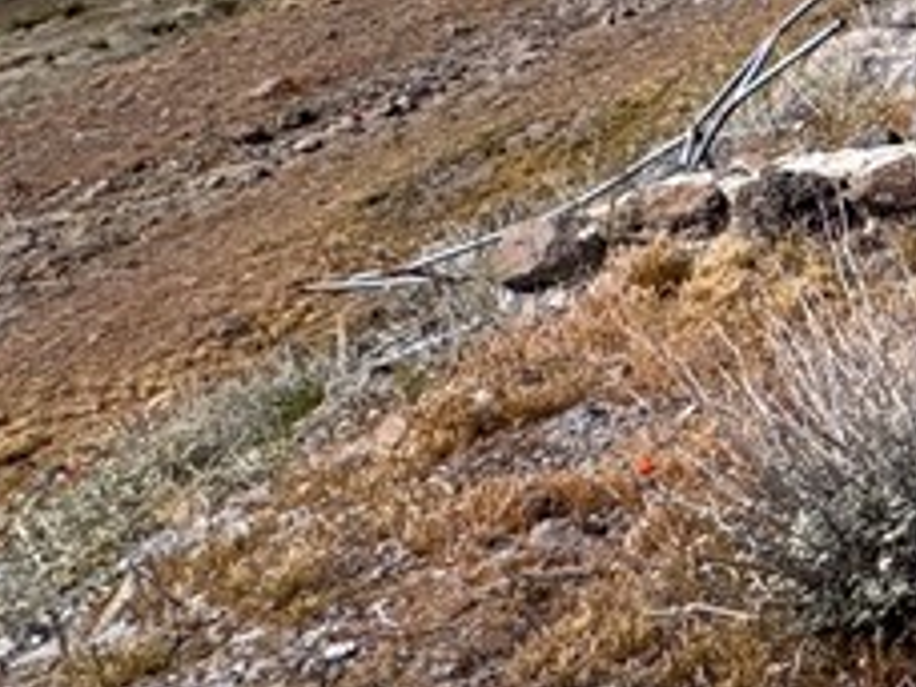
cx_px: 1936
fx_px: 1667
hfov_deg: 17.8
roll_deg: -1.9
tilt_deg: -11.9
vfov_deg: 21.2
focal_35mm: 63
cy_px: -201
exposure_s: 1/2146
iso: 50
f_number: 2.2
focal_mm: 2.22
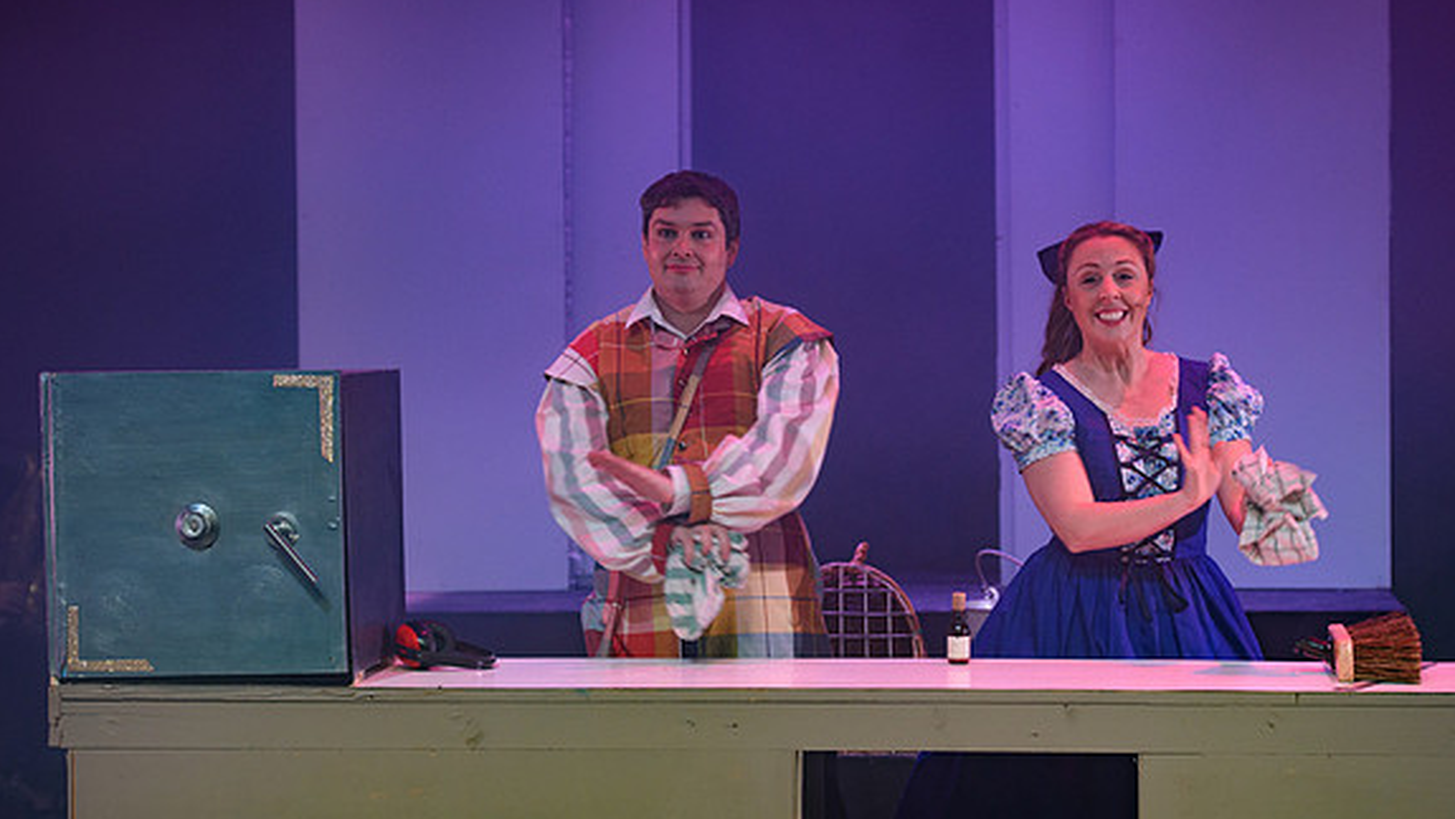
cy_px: 396
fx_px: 3897
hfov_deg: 21.1
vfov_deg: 12.0
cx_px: 733
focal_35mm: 101
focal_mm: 90
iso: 800
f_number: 2.8
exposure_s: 1/160
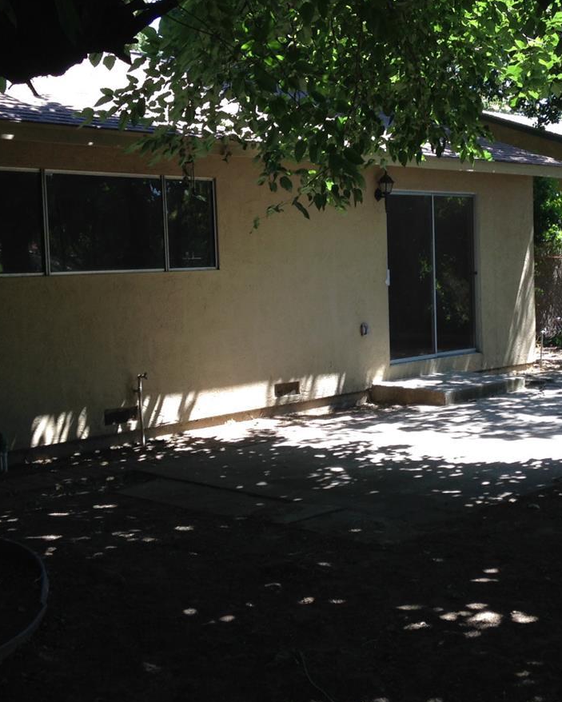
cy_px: 305
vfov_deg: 34.1
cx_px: 410
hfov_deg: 27.3
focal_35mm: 55
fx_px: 1143
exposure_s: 1/180
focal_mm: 4.12
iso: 50
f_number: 2.4
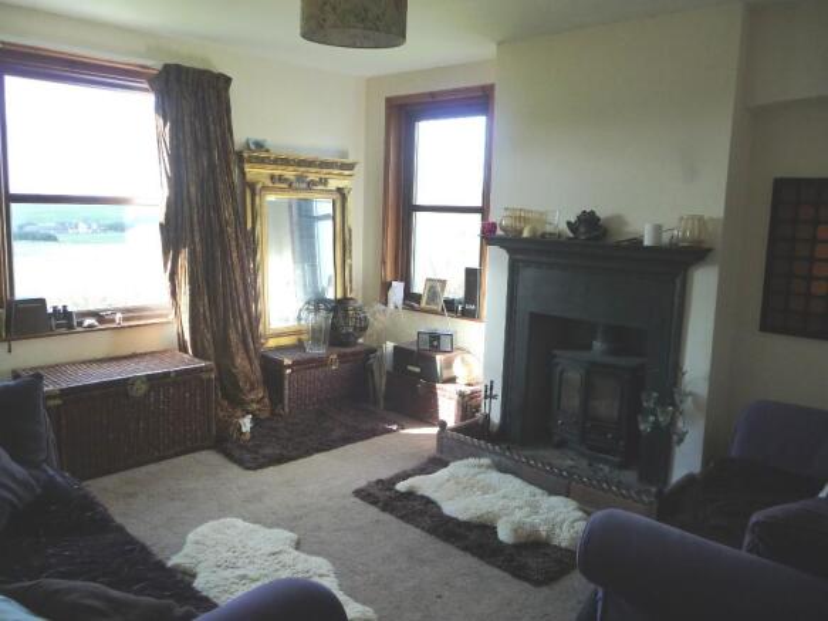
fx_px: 670
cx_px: 414
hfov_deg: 63.5
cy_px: 310
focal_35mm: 28
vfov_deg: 49.7
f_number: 3.3
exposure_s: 1/80
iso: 160
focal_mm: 4.7
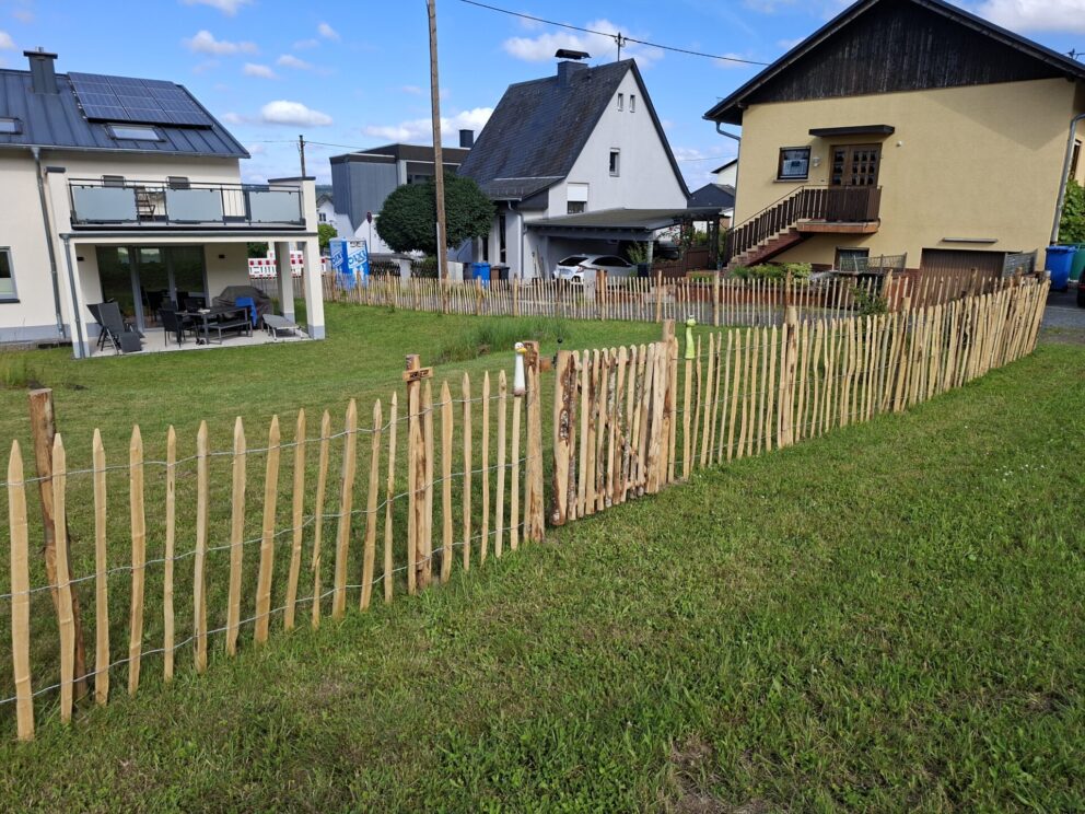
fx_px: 721
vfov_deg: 58.9
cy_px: 407
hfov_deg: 73.9
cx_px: 542
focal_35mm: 23
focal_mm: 5.54
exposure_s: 1/1287
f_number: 1.8
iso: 50
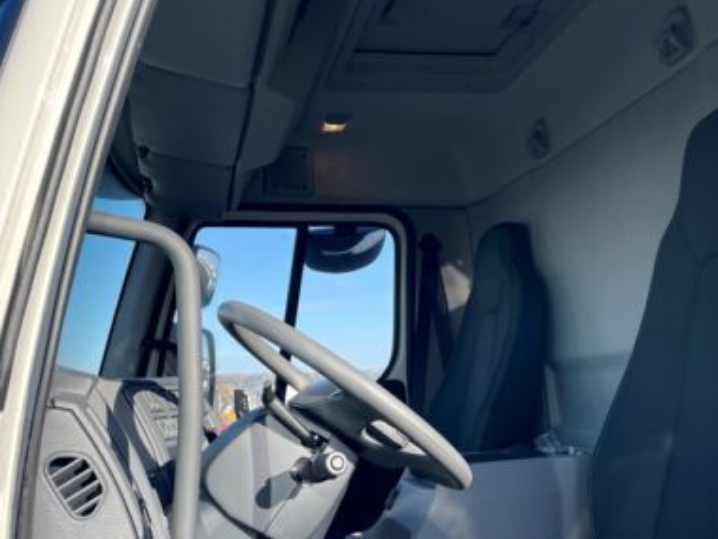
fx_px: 850
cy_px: 322
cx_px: 444
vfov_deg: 35.0
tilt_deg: +2.4
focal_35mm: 41
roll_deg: +2.0
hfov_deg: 45.4
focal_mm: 4.2
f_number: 1.6
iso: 32
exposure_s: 1/1553
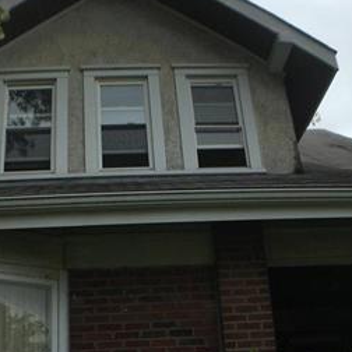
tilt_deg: +19.2
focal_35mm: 65
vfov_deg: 26.3
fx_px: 748
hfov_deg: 26.4
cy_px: 235
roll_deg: +1.7
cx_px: 127
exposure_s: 1/2198
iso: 32
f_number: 2.2
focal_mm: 4.15
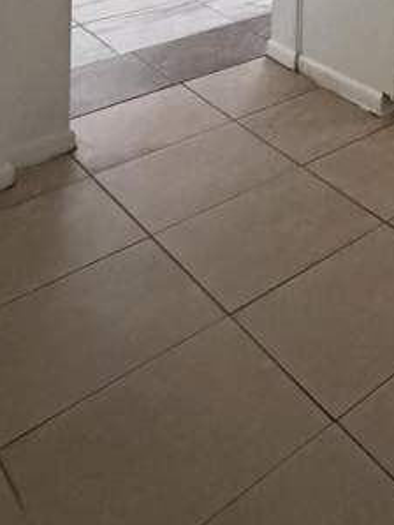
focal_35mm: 50
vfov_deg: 27.3
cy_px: -252
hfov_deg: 23.1
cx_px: 603
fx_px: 758
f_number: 2.2
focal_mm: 2.22
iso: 1000
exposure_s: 1/60
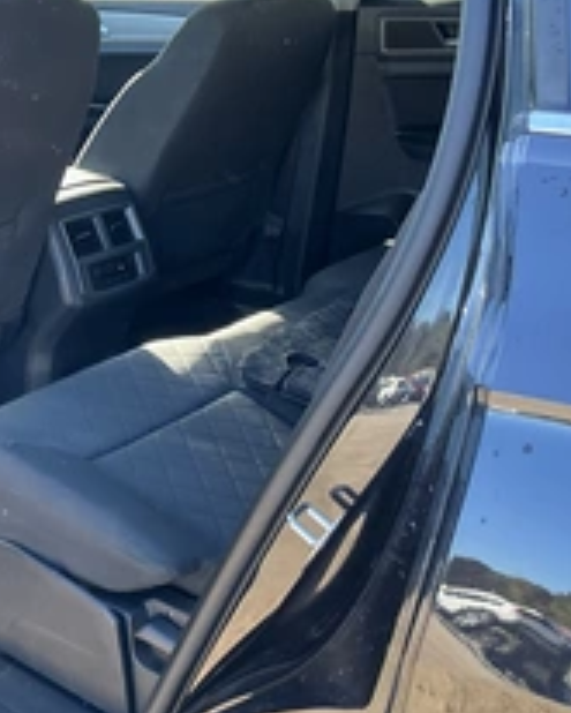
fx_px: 1119
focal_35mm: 53
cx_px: -3
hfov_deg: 27.0
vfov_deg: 34.9
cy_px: 218
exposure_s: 1/121
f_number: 1.8
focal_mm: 3
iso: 64
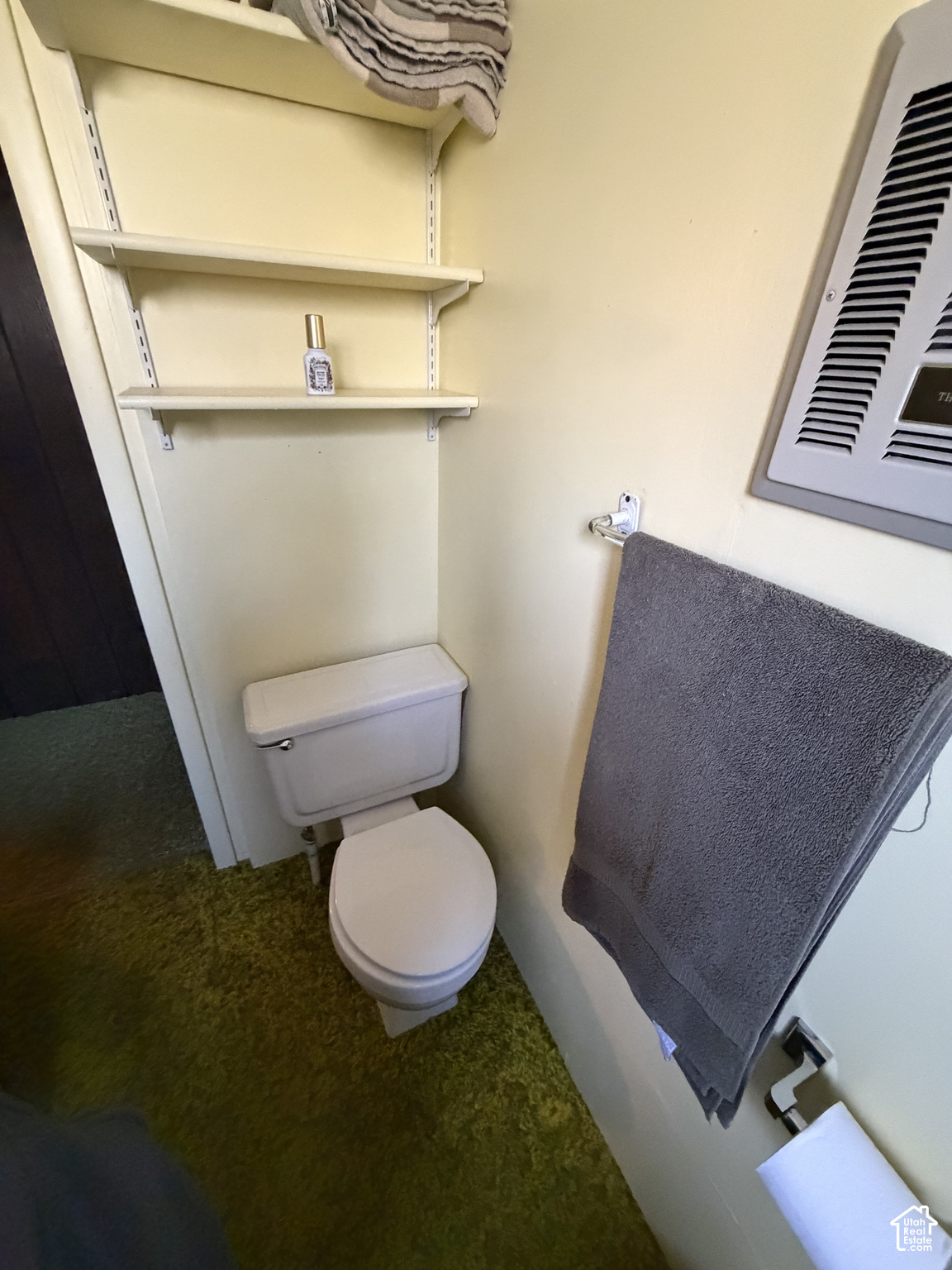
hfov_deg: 85.7
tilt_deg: -28.3
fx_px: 513
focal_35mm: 14
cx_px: 476
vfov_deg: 102.1
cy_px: 635
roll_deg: -2.7
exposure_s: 1/60
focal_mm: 2.22
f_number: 2.2
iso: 1000
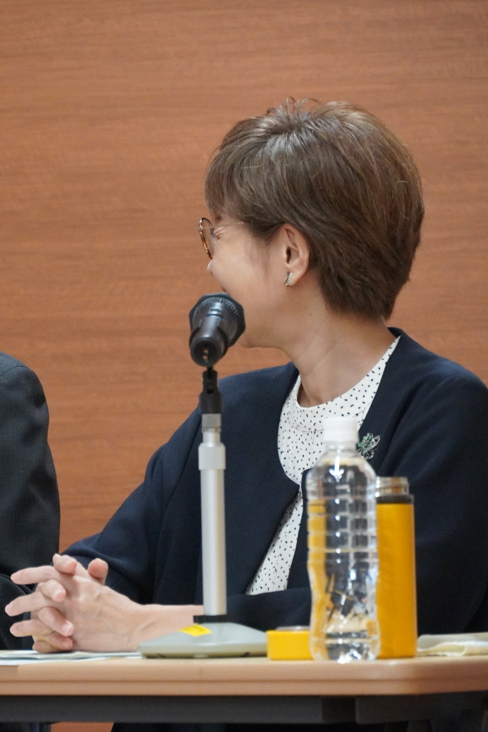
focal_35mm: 250
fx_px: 5077
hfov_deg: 5.5
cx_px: 23
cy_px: 366
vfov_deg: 8.2
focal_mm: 111
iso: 6400
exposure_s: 1/160
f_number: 5.6
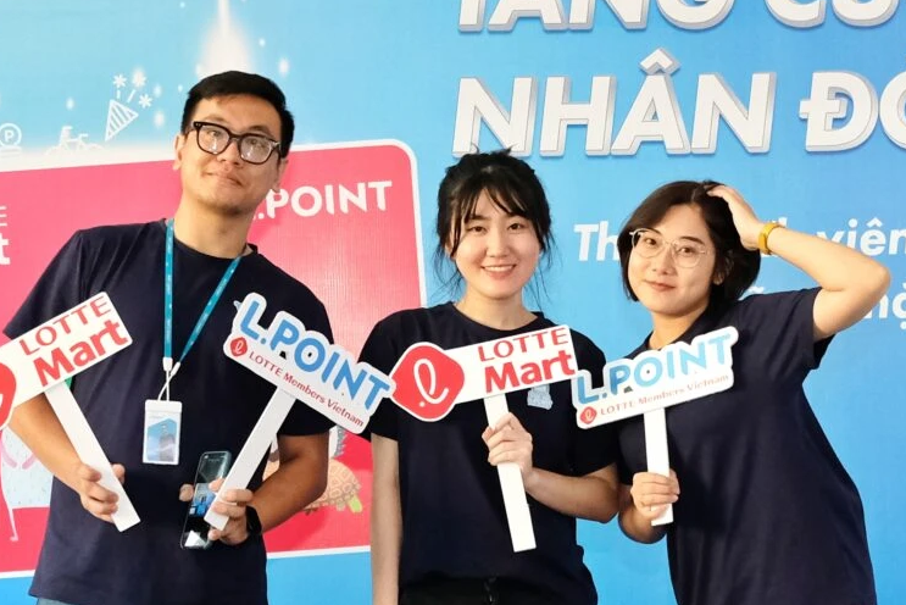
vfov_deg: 14.7
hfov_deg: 21.9
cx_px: 412
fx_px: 2341
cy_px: 449
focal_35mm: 93
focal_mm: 18
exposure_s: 1/100
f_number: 3.6
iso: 1600
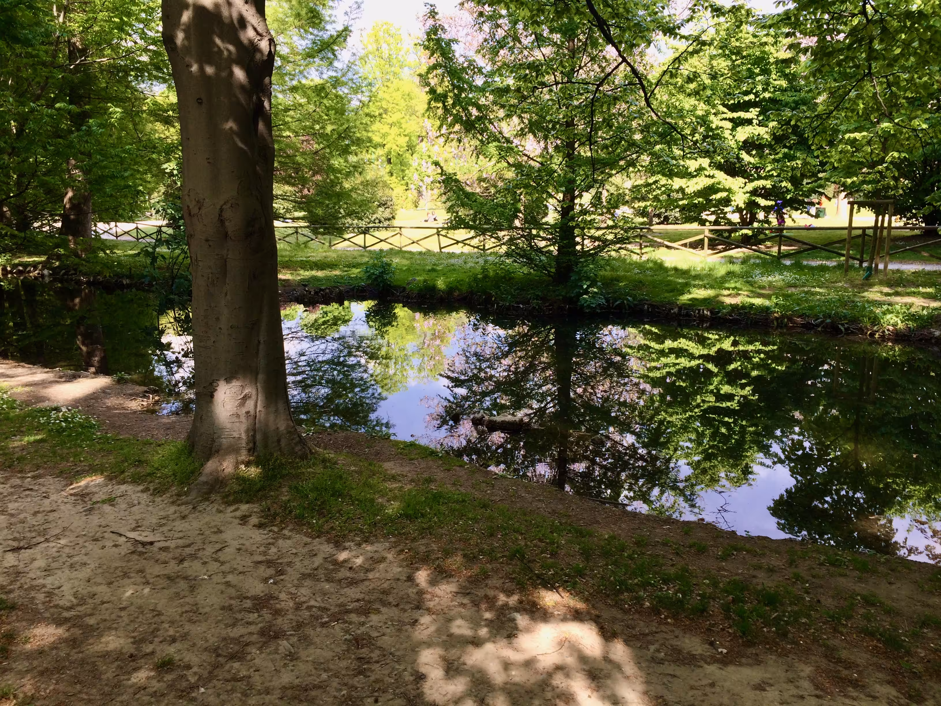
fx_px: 816
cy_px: 353
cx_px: 470
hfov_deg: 60.0
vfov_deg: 46.8
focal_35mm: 30
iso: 32
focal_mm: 4.12
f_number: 2.2
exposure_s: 1/316
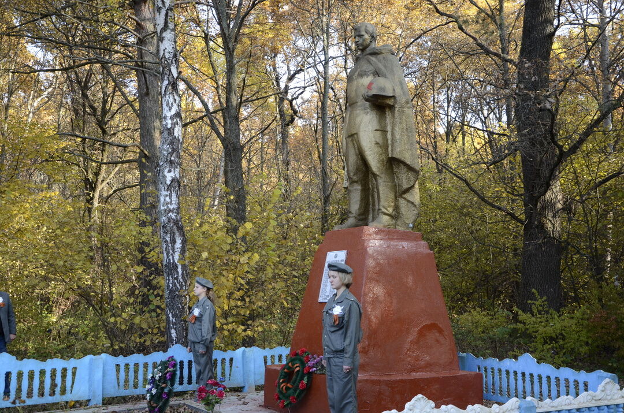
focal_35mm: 39
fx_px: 675
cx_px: 312
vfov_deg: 34.1
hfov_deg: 49.6
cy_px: 206
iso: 800
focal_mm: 26
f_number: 5
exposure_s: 1/400
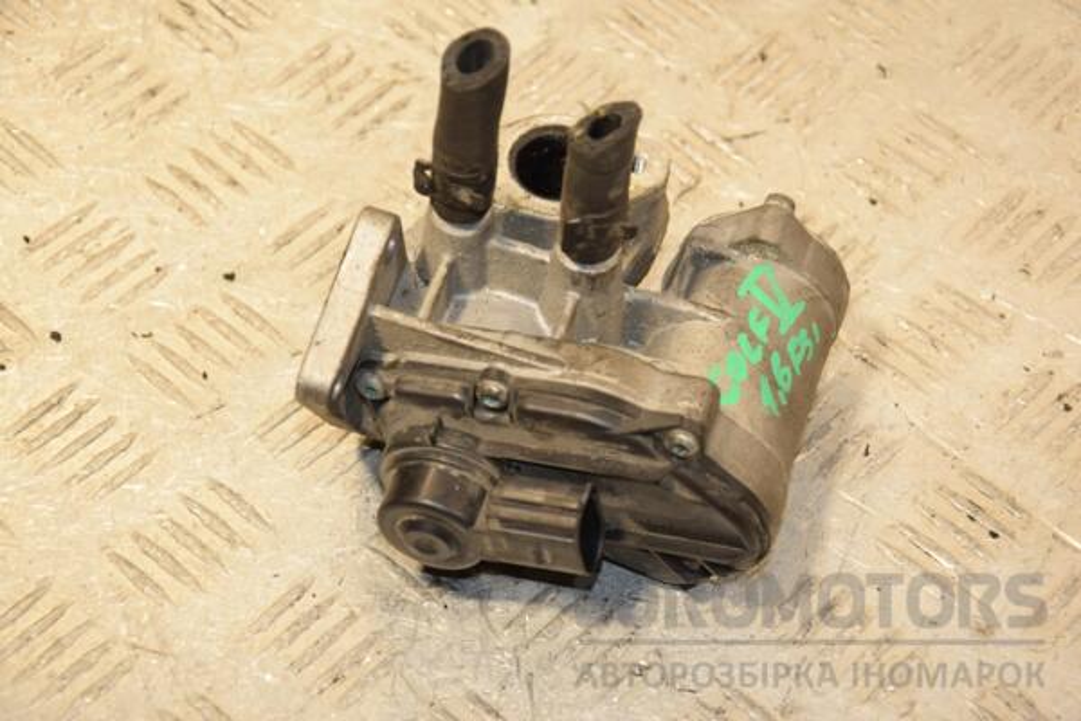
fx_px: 2792
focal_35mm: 93
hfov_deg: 21.9
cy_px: 360
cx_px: 540
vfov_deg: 14.7
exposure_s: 1/200
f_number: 5.6
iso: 800
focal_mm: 62
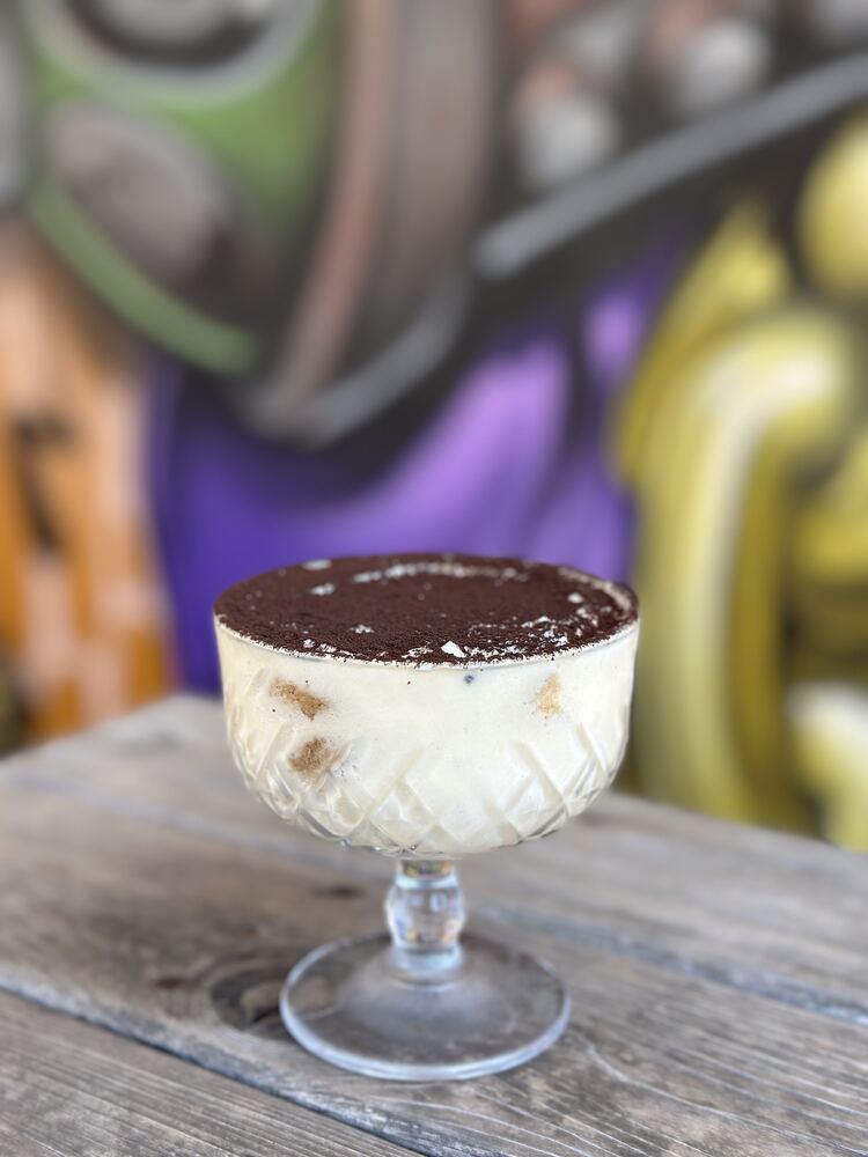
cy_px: 578
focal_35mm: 48
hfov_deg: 30.3
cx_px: 434
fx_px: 1605
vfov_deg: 39.7
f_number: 1.78
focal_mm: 6.86
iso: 80
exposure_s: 1/390
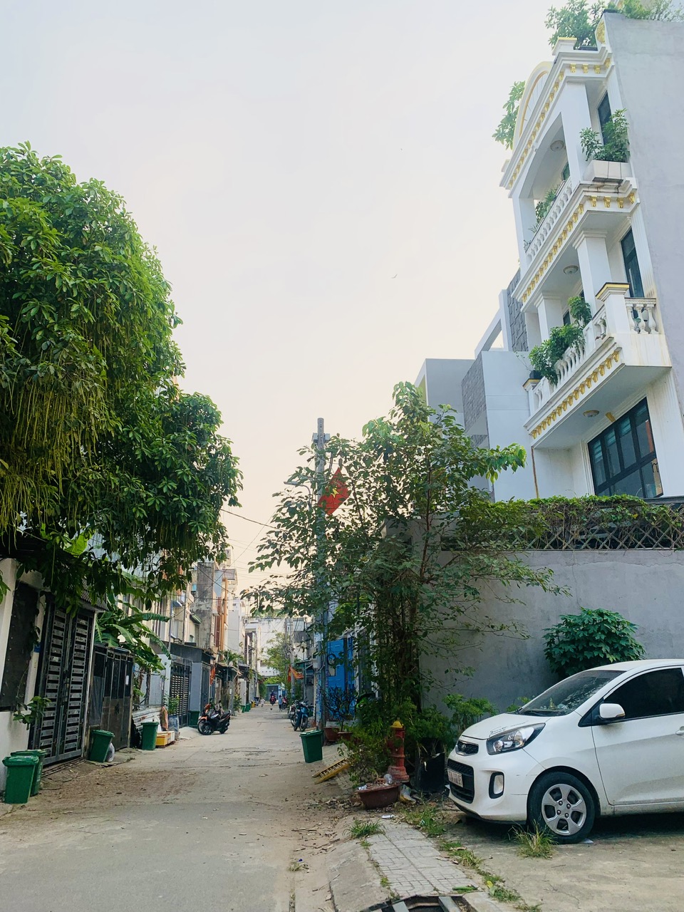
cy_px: 456
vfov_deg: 67.3
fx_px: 685
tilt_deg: +19.3
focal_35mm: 26
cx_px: 342
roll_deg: +1.2
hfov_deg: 53.1
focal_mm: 4.25
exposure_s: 1/245
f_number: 1.8
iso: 25
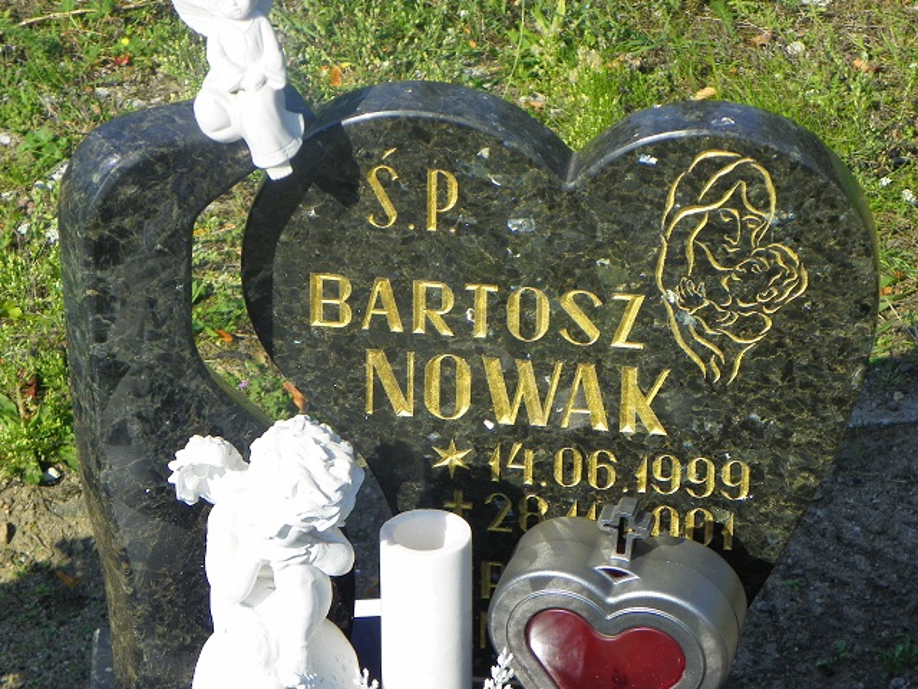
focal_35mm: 123
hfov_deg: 16.0
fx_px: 3262
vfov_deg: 12.0
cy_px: 344
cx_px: 459
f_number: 4
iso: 64
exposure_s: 1/400
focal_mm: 21.9
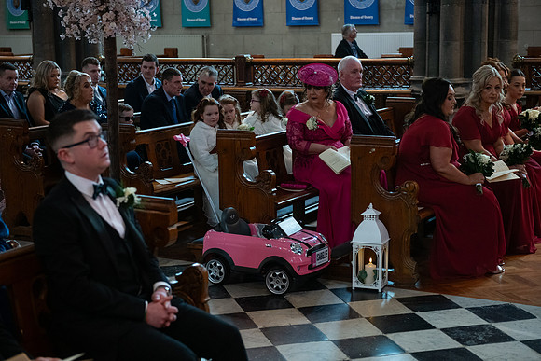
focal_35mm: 62
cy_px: 180
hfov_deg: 32.4
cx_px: 270
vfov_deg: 21.9
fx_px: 932
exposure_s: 1/160
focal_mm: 62
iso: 1250
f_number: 3.5
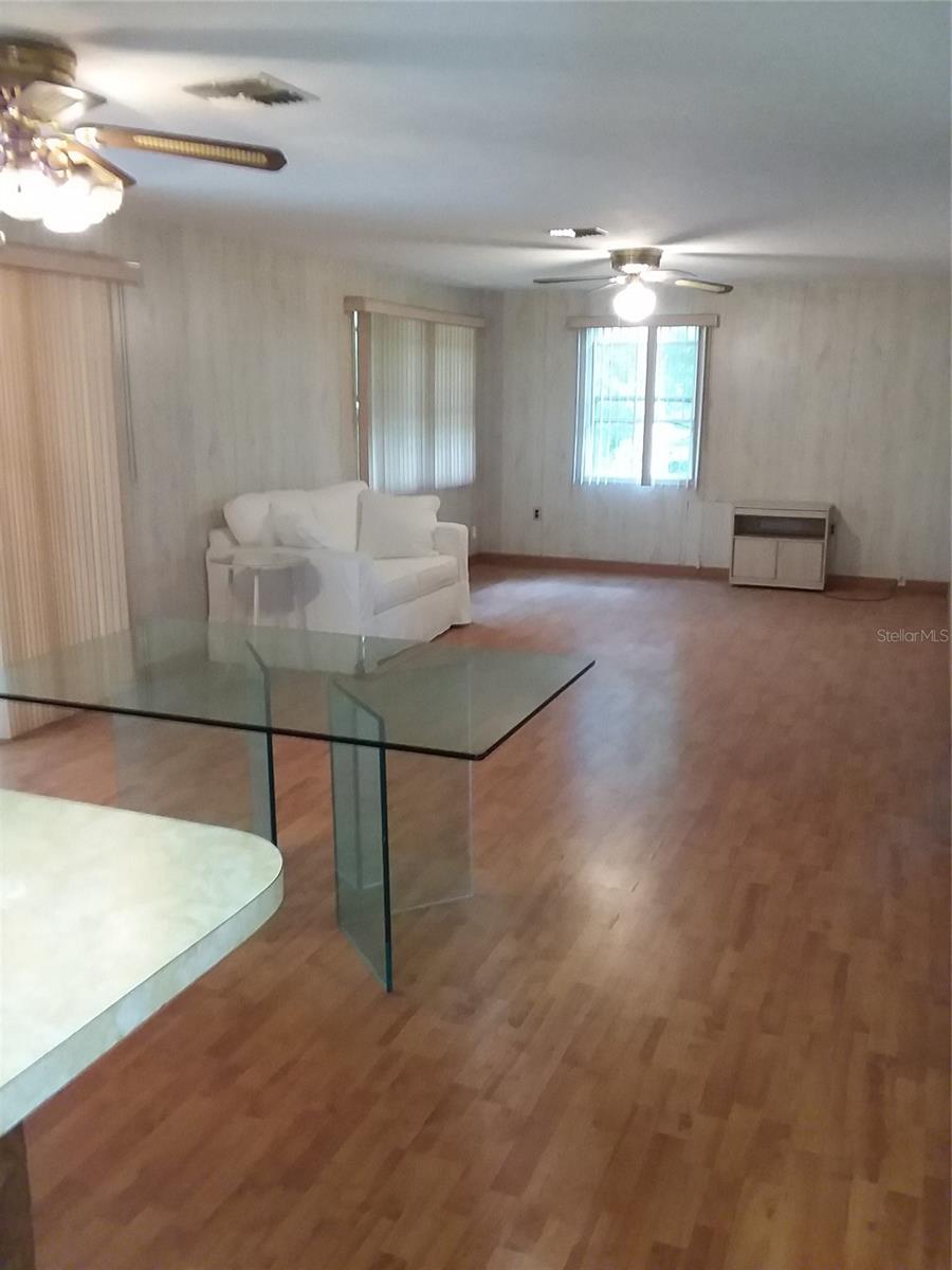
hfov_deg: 48.2
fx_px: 1063
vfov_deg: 61.7
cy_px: 635
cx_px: 476
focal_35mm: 29
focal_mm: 2.47
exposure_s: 1/17
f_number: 1.9
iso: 250
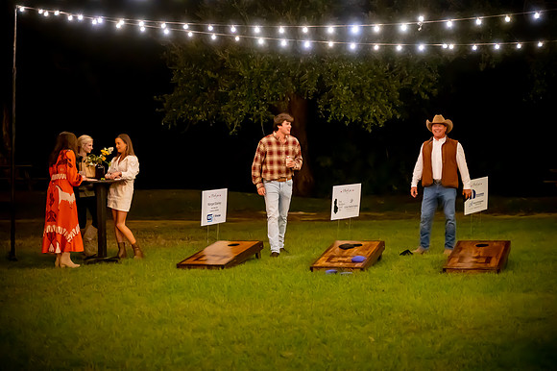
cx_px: 278
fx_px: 1067
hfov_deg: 29.3
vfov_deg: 19.7
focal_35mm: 69
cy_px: 186
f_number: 2.8
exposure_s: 1/160
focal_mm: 69
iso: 8000
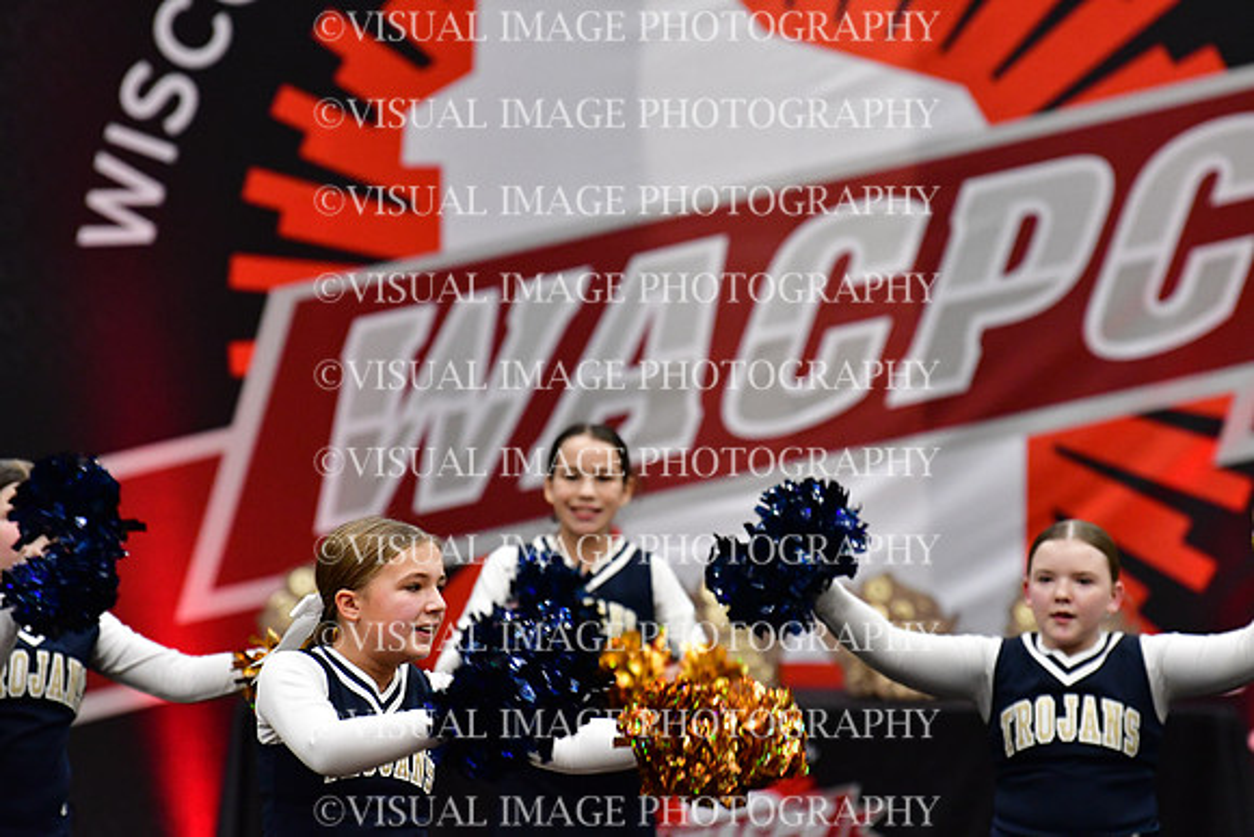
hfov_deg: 6.9
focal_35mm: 300
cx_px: 627
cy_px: 418
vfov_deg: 4.6
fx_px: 10452
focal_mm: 200
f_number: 3.5
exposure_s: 1/500
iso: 4000
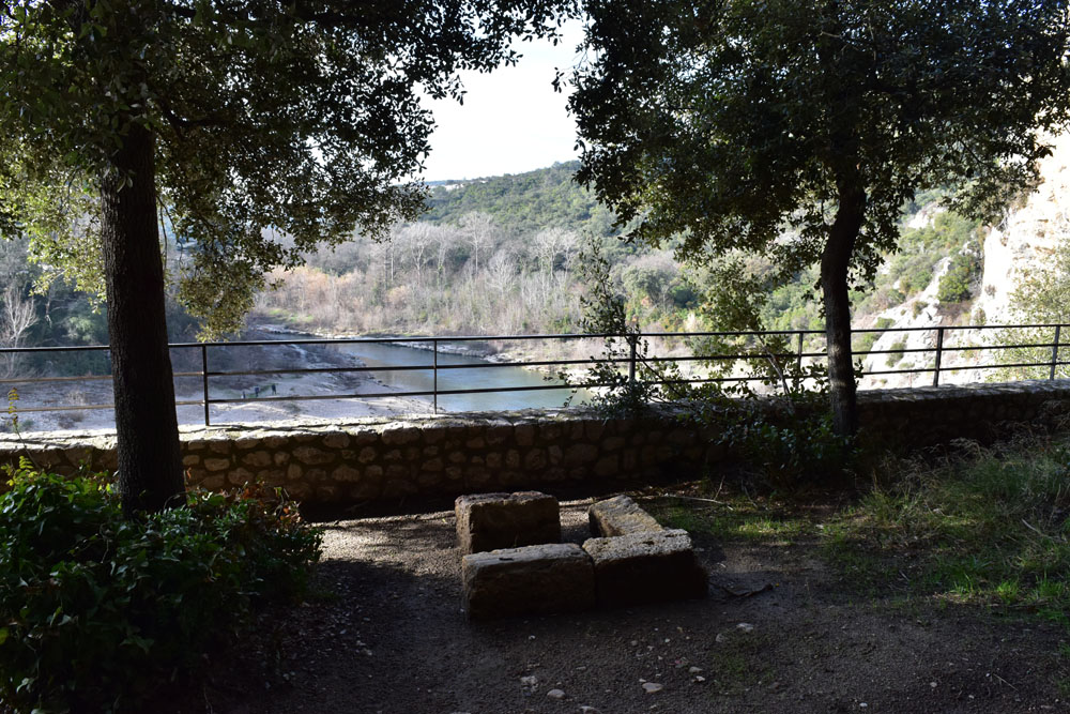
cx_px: 535
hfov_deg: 67.4
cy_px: 357
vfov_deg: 47.9
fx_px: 803
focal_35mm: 27
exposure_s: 1/200
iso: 400
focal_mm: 18
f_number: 10
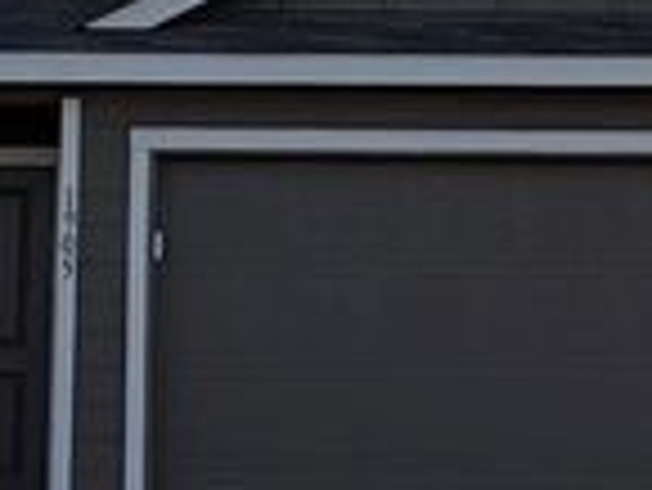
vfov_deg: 14.8
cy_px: 63
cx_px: 279
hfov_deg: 19.8
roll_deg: -0.1
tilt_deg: +9.2
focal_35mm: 99
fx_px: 1866
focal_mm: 2.22
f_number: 2.2
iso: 20
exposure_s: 1/1105
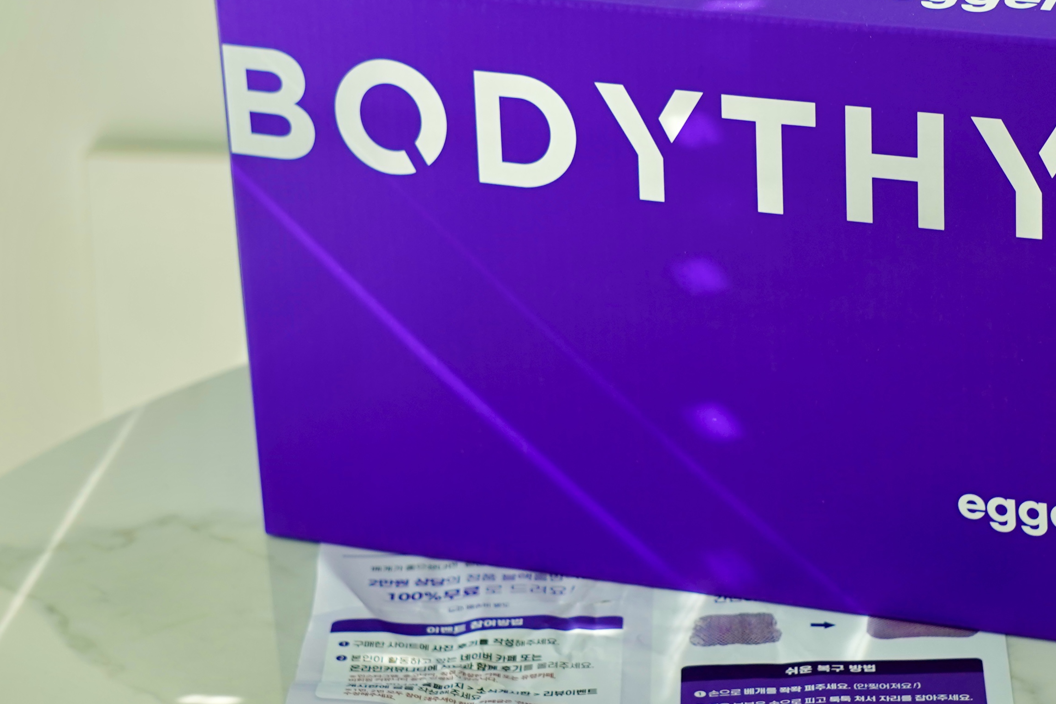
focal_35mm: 141
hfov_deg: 14.5
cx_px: 706
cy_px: 283
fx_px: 4136
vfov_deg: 9.7
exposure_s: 1/160
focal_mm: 55
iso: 200
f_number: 4.5
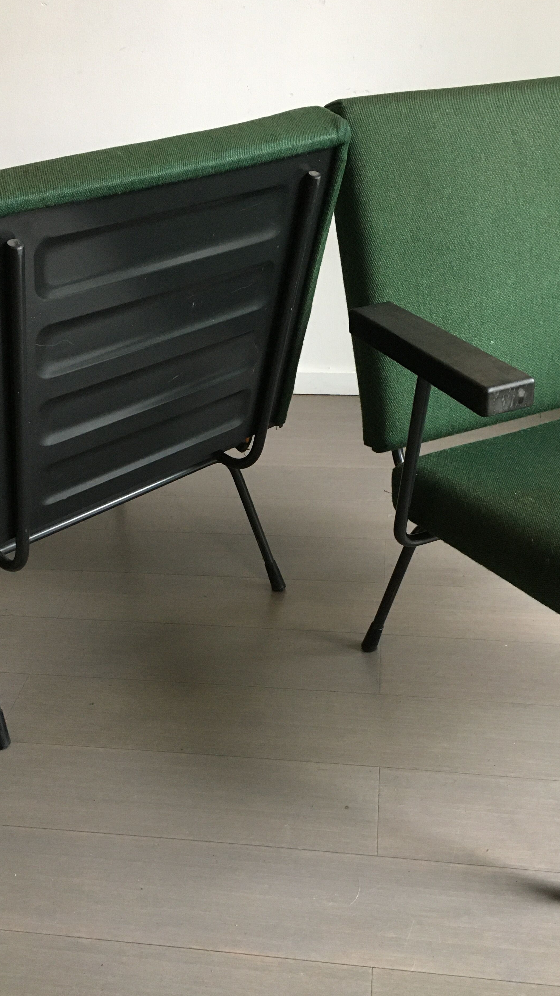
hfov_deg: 34.6
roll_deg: +2.6
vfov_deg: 58.0
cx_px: 255
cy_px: 516
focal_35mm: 34
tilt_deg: -31.8
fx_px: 897
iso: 200
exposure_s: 1/33
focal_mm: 4.15
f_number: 2.2
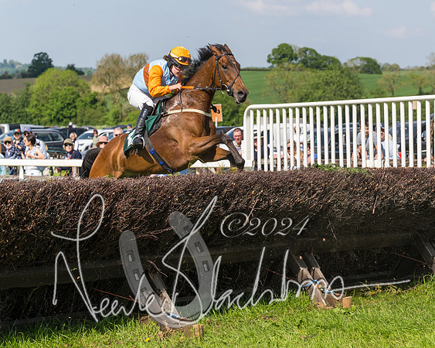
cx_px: 286
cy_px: 219
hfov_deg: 18.0
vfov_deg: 14.5
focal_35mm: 106
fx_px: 1367
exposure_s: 1/2500
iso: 400
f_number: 5
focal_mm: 70
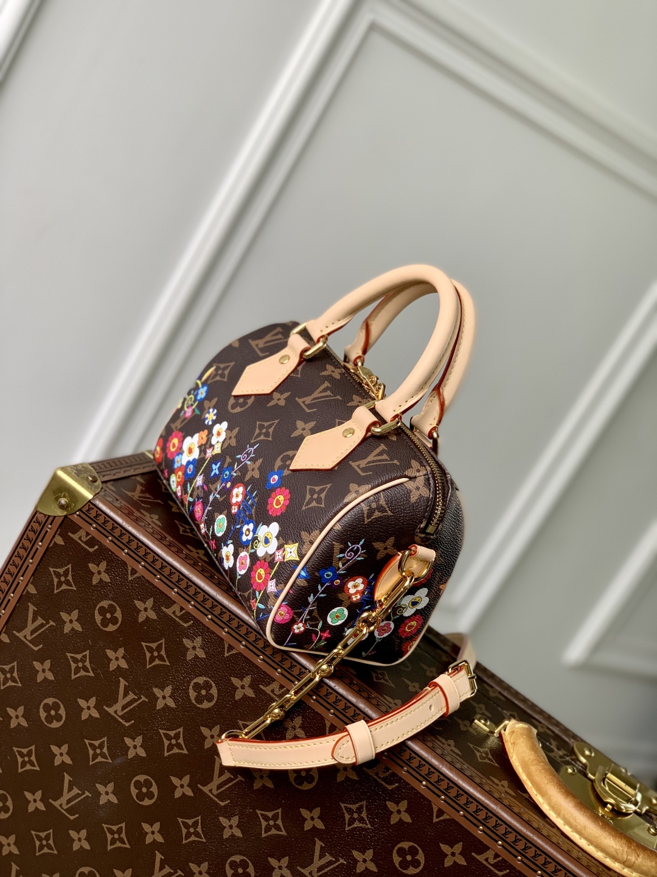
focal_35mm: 52
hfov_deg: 28.0
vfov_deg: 36.8
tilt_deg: -13.9
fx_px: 1316
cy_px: 438
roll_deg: -30.8
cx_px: 328
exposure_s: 1/122
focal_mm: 6
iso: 50
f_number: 2.4
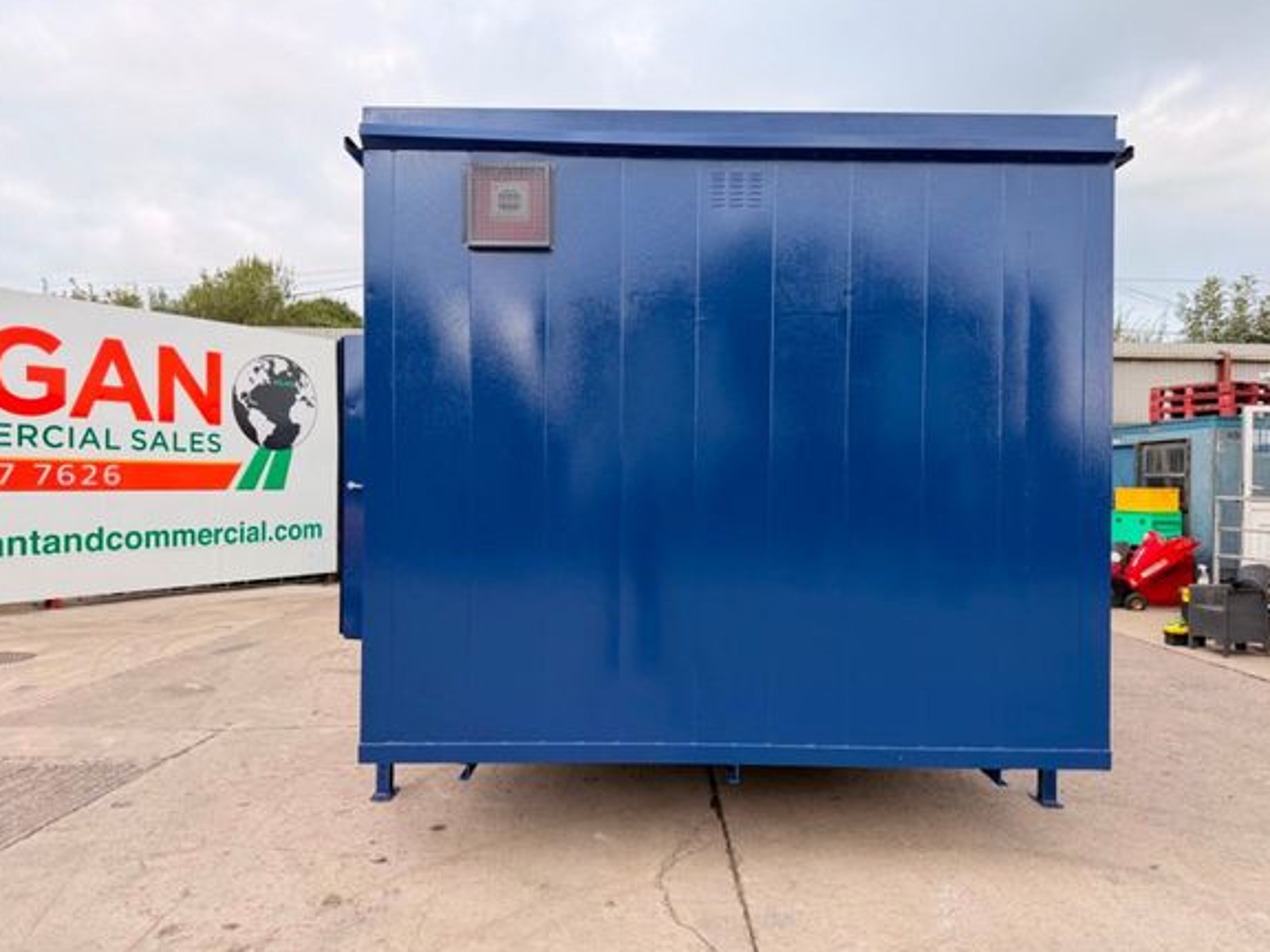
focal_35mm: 25
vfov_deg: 54.9
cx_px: 646
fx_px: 917
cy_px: 480
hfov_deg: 69.4
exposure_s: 1/210
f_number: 1.78
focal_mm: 6.76
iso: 80
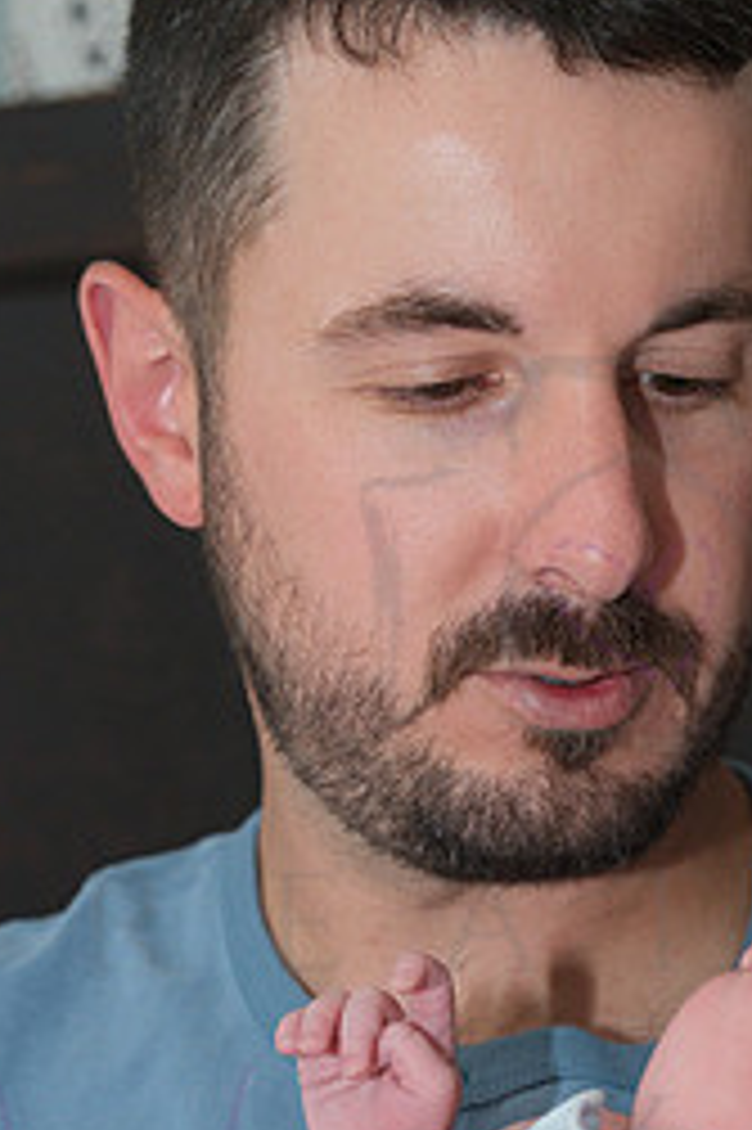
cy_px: 1130
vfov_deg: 18.0
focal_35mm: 111
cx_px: 655
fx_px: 3483
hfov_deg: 12.2
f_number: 4.5
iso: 800
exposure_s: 1/200
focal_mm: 48
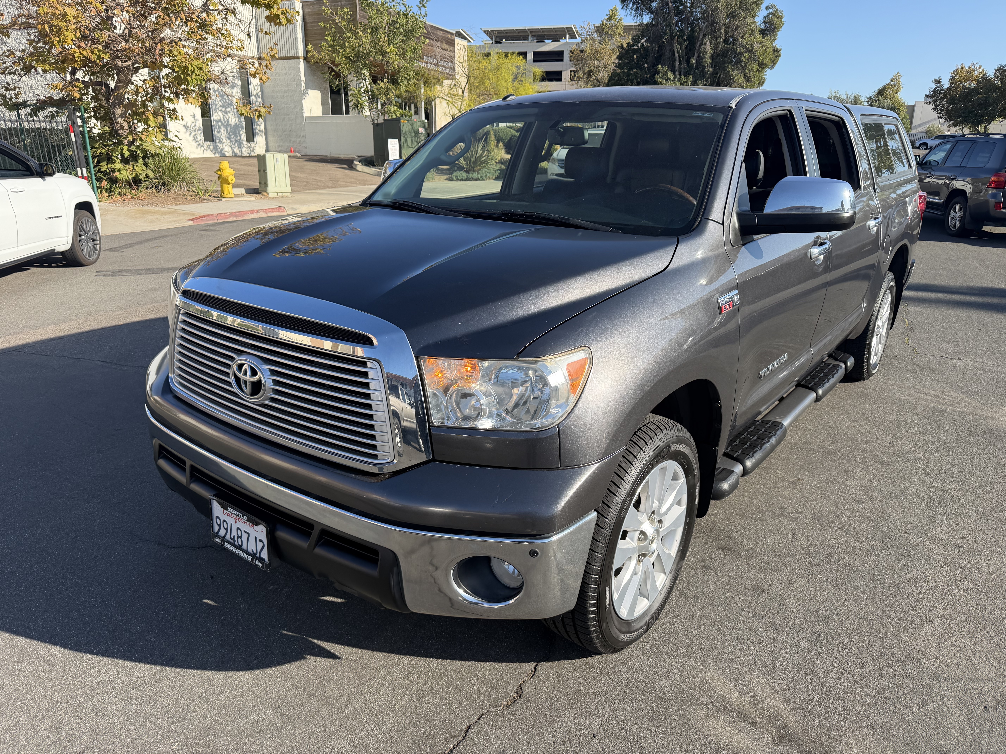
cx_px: 503
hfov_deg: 71.6
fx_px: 697
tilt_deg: -16.8
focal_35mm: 24
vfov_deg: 56.8
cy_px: 377
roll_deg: +0.6
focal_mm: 6.76
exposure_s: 1/2299
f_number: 1.78
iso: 100
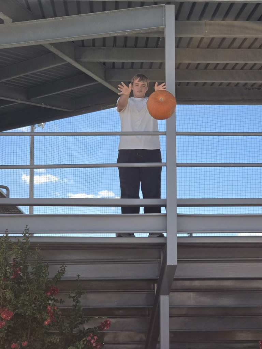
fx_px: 696
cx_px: 131
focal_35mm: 69
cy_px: 174
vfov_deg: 28.2
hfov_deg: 21.3
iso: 25
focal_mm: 7
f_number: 2.4
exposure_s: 1/699
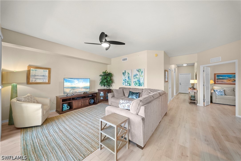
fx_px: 80
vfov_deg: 90.0
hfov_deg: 112.6
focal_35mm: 12
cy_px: 80
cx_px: 120
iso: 2000
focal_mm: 12
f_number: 11
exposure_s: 1/13
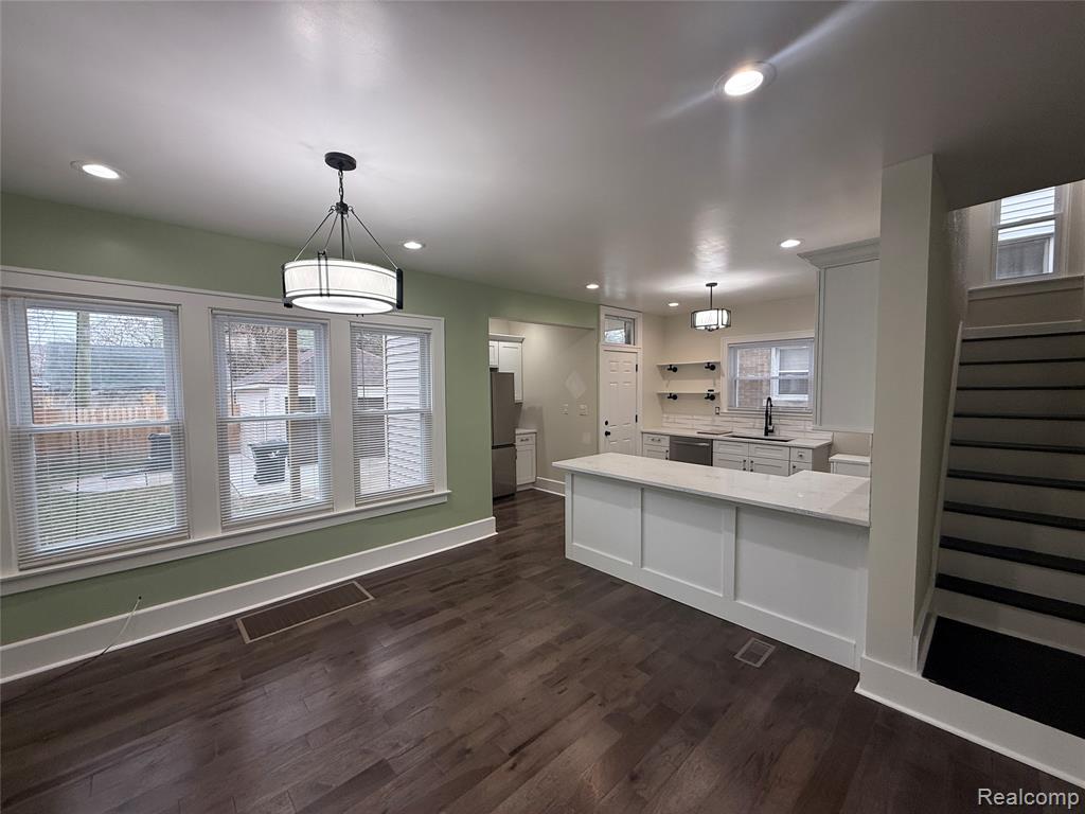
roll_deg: +0.5
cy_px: 407
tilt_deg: -2.1
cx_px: 542
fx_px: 439
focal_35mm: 14
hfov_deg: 102.1
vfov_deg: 85.7
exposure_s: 1/120
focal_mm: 2.22
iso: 125
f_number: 2.2
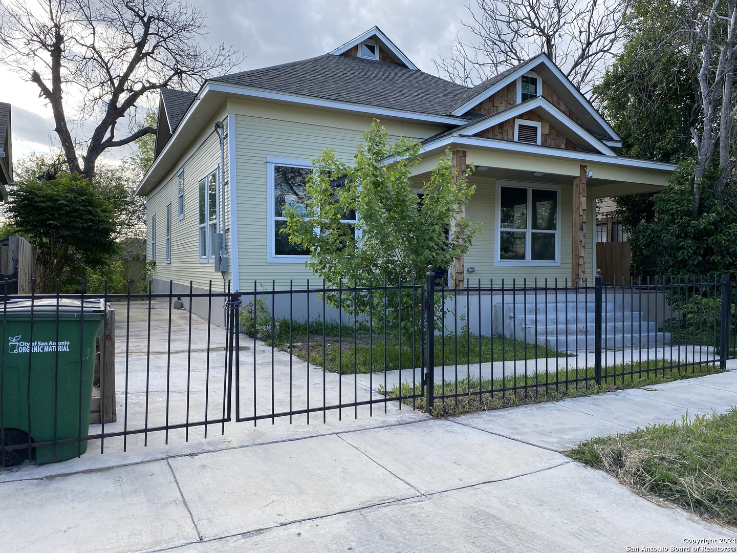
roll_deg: -0.6
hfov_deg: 67.3
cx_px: 368
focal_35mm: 26
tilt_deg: -0.3
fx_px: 554
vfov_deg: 53.1
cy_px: 276
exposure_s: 1/604
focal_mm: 4.25
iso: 32
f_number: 1.8
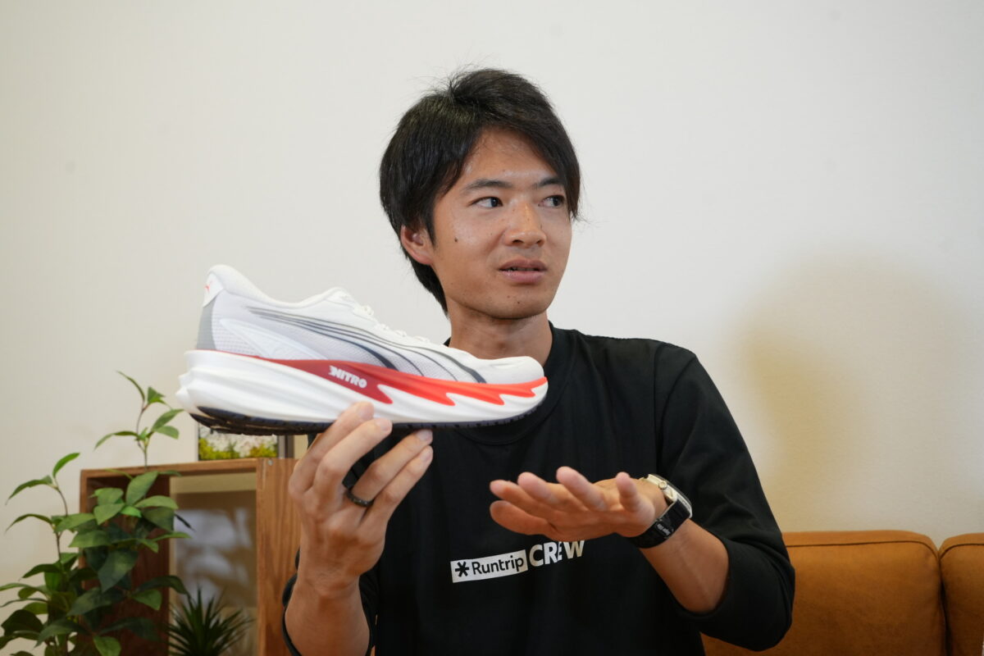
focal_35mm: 39
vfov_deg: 34.2
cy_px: 328
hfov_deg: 49.6
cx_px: 492
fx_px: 1066
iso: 1600
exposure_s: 1/100
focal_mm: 39
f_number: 6.3
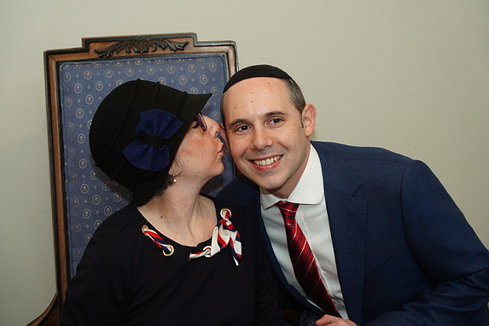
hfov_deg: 24.5
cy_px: 163
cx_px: 247
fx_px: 1127
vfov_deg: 16.5
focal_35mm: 83
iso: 800
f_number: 5
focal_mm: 82
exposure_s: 1/100
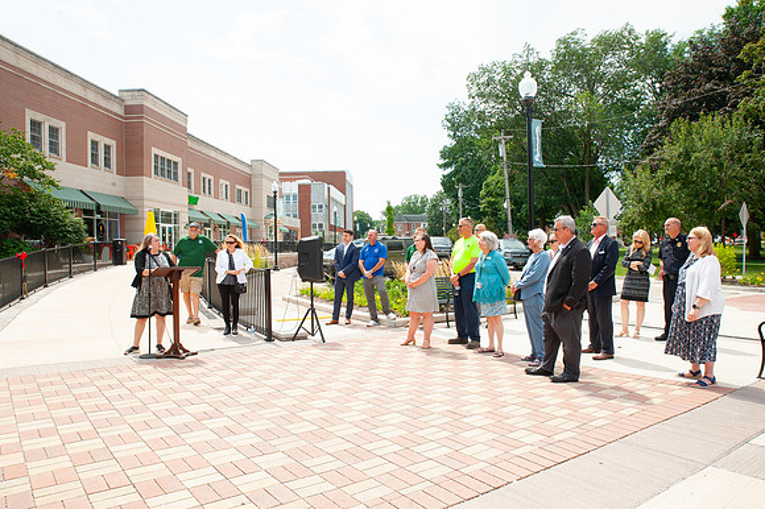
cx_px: 382
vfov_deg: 51.1
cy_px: 254
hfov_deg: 71.3
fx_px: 533
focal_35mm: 25
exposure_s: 1/200
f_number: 14
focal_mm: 24
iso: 400
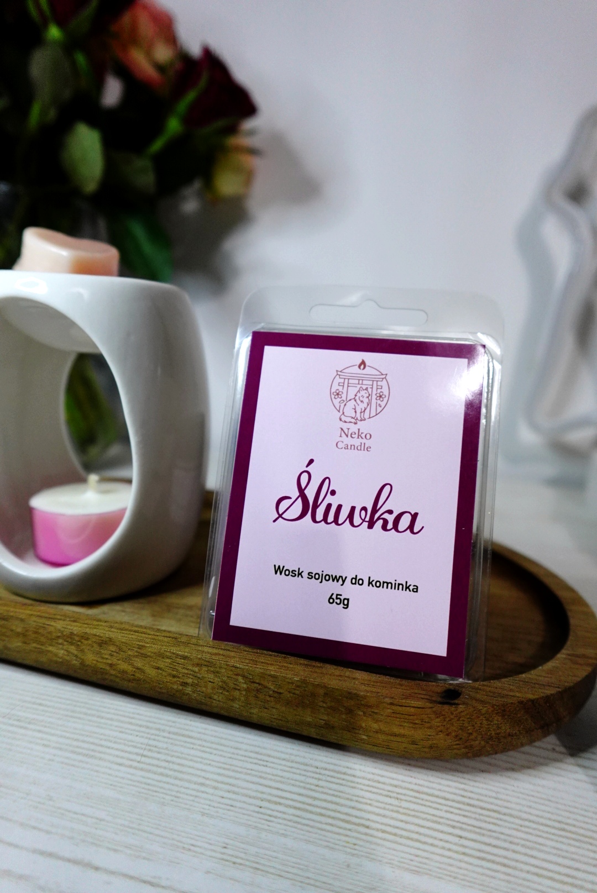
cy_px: 446
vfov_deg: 83.9
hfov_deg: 62.0
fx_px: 497
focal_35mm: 20
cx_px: 298
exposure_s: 1/80
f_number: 2
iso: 800
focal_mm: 7.6
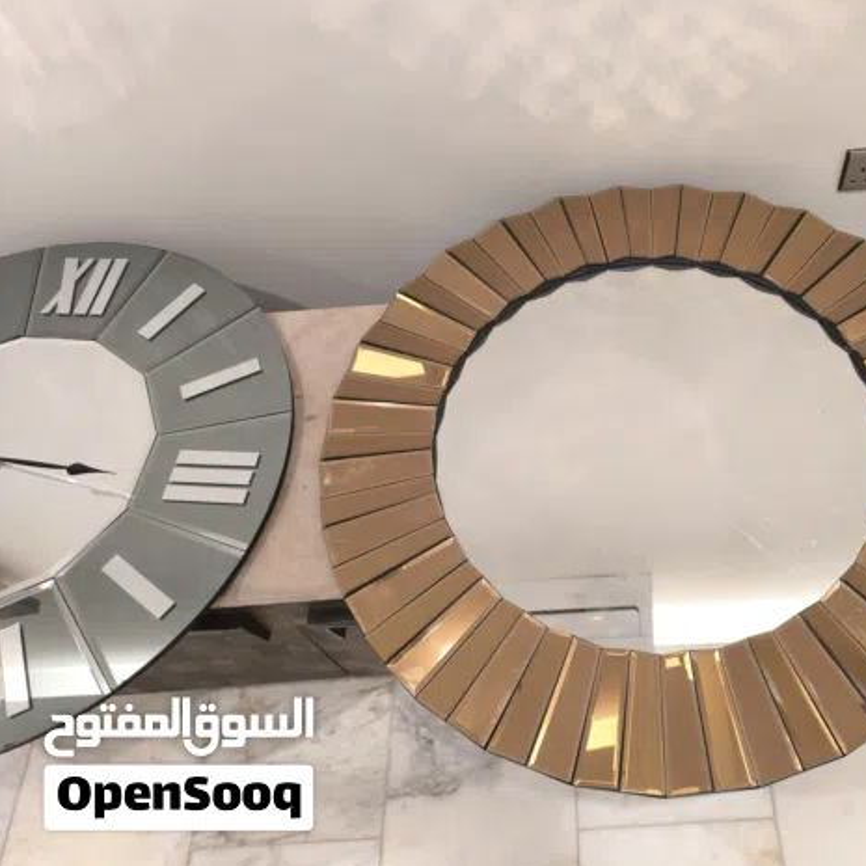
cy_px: 428
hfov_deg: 55.8
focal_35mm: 28
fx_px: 793
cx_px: 594
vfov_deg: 57.3
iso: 400
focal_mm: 6.14
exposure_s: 1/50
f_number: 1.65
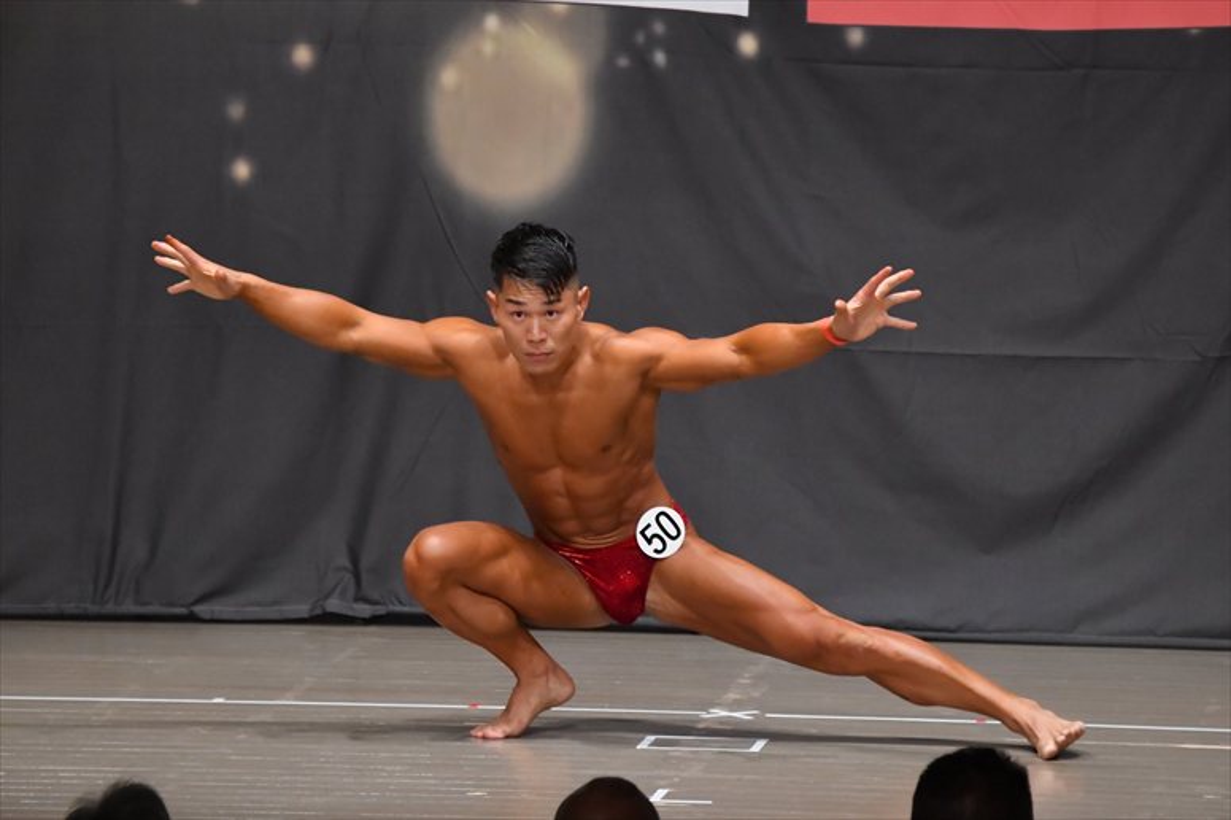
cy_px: 410
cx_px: 616
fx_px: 9741
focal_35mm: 285
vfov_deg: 4.8
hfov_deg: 7.2
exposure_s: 1/400
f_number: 5.6
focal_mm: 190
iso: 6400
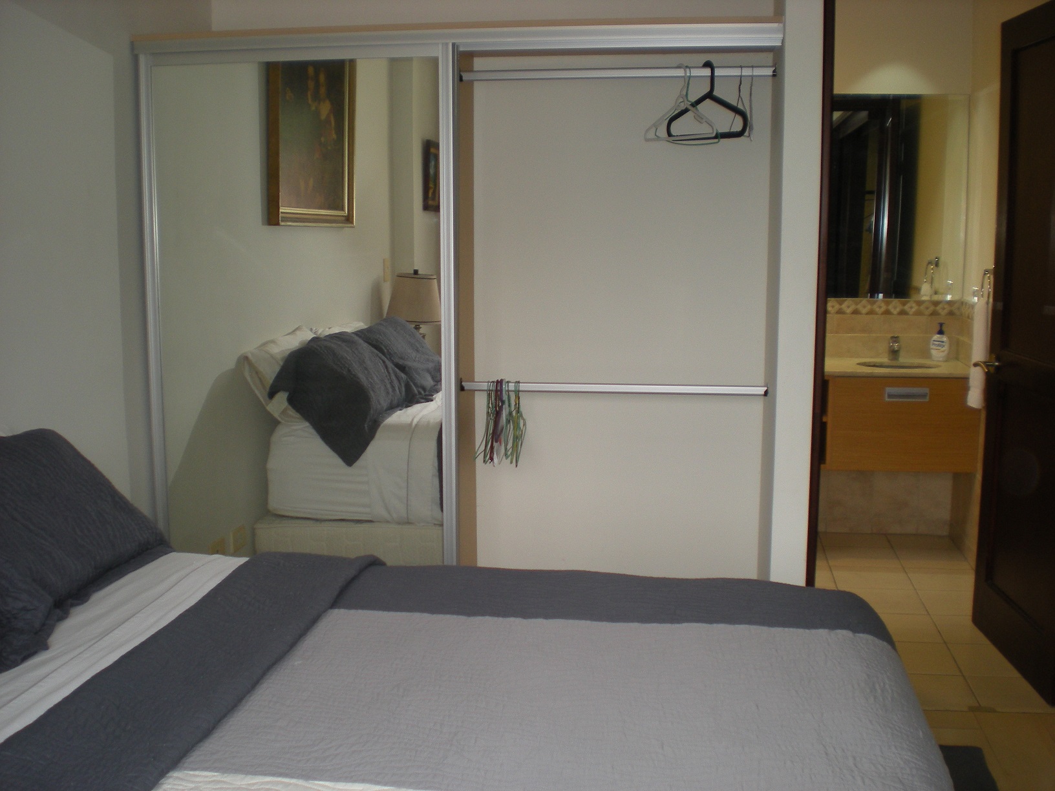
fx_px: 1158
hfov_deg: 49.0
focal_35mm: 38
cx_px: 528
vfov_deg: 37.7
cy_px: 396
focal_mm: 6.3
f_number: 3.1
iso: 91
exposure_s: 1/30
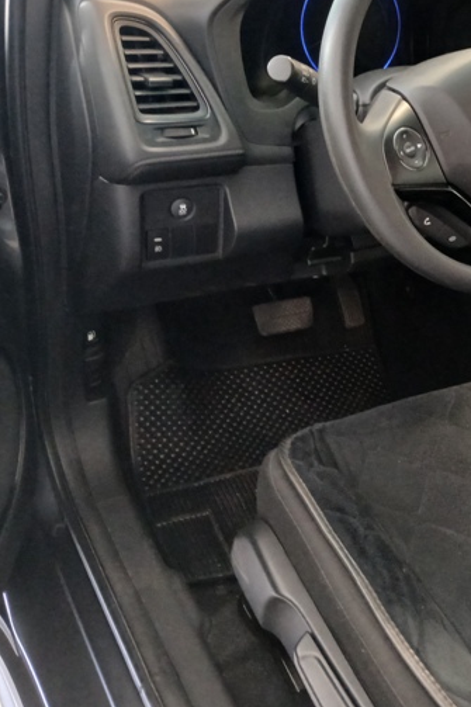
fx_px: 844
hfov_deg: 28.8
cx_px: 495
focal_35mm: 43
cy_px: 322
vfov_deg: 45.4
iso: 640
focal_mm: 3.98
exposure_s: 1/20
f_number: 1.8
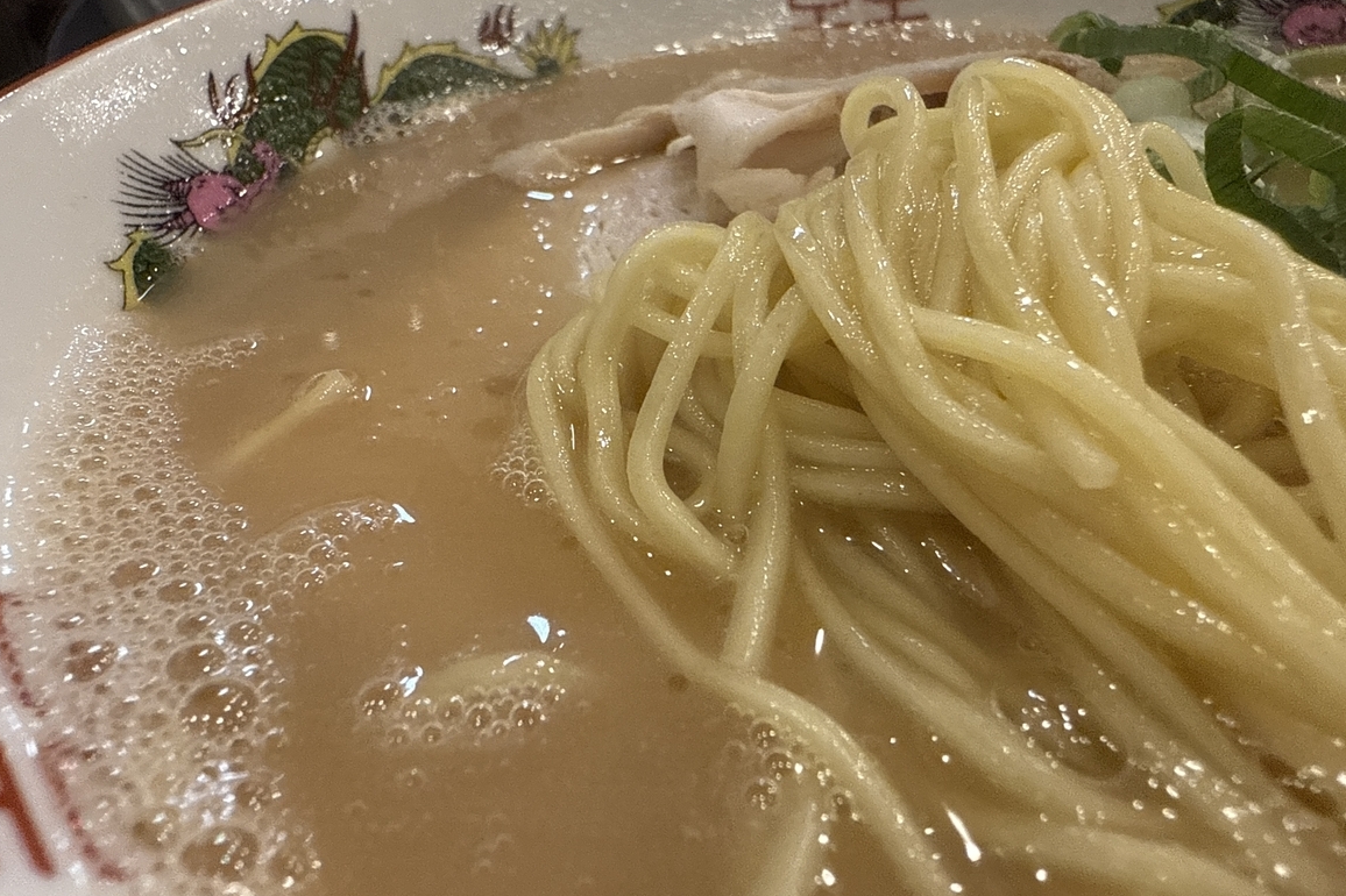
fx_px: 1009
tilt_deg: -34.8
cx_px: 663
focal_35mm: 27
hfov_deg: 67.4
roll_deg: +1.2
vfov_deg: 47.9
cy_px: 441
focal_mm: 2.22
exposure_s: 1/99
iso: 320
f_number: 2.2
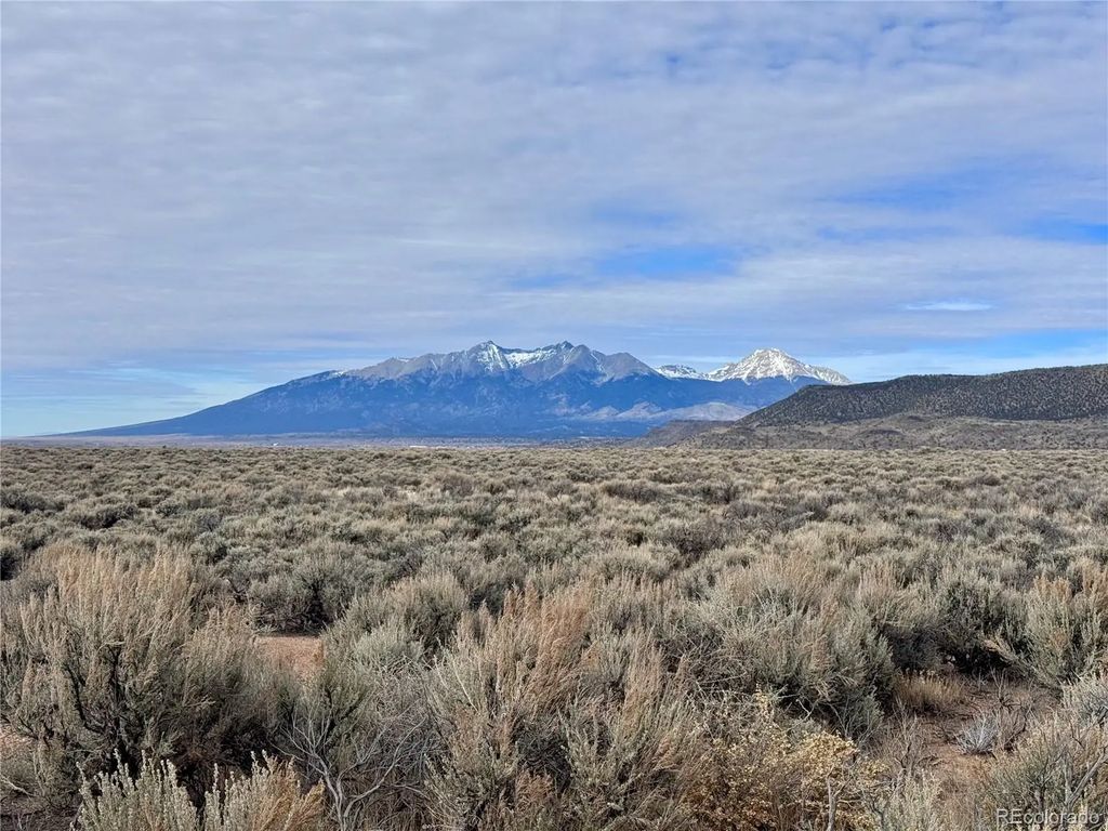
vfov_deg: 30.3
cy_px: 416
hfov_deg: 39.7
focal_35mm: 48
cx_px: 554
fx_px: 1536
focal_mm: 6.76
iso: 64
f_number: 1.78
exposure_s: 1/5848
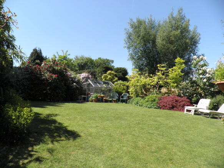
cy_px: 84
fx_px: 155
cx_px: 112
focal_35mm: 24
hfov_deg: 71.6
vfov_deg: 56.8
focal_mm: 4.3
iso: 64
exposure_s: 1/100
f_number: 8.3
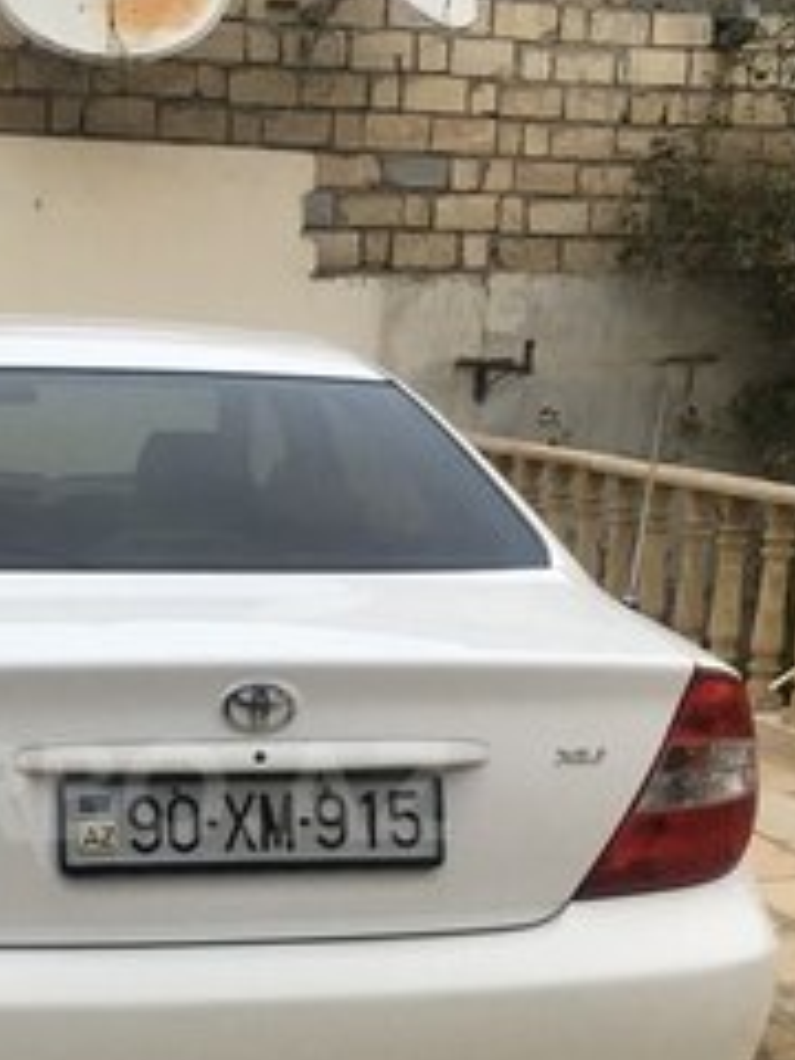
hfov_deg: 23.9
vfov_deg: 31.6
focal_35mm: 60
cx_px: 110
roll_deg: -3.4
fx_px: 1837
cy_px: 791
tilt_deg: -13.9
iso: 25
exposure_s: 1/33
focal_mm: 4.15
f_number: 2.2
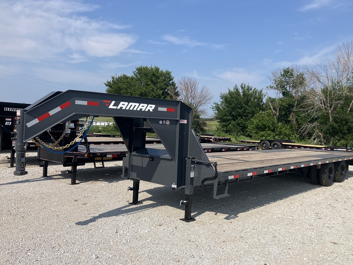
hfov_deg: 59.9
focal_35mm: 30
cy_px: 136
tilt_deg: -2.6
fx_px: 306
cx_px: 187
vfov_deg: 46.8
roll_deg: -1.2
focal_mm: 3.99
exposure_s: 1/2703
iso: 32
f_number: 1.8
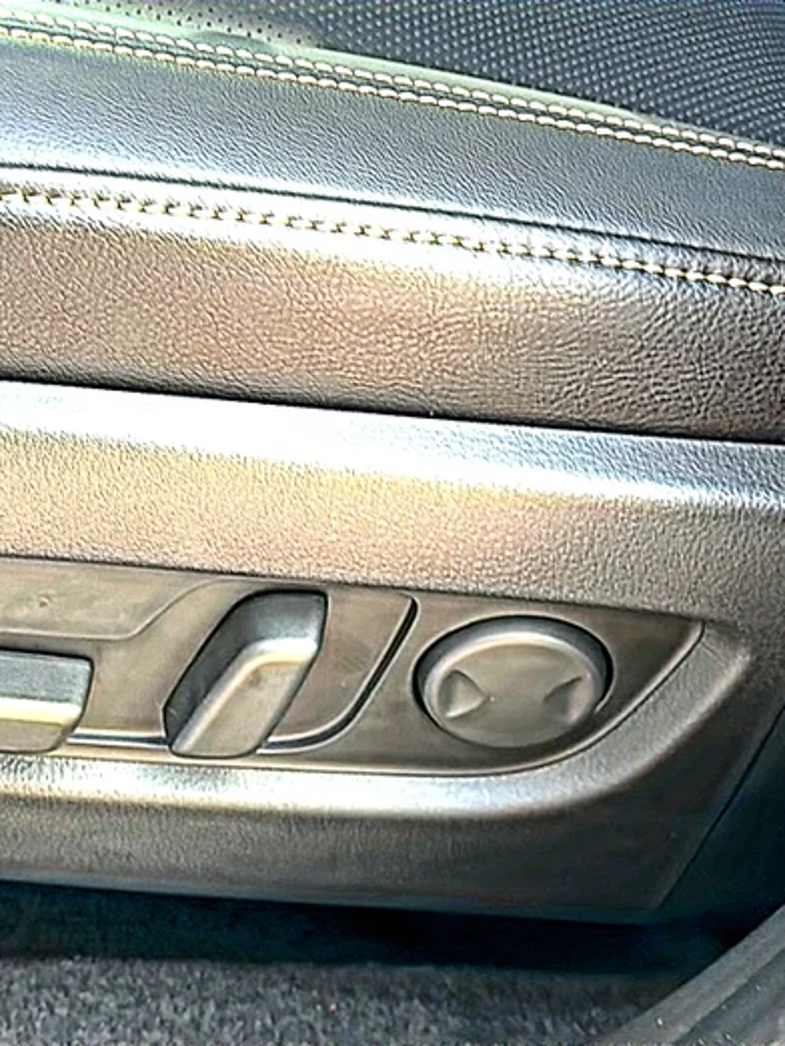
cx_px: 186
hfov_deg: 24.5
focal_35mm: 59
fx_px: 1782
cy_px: 522
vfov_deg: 32.7
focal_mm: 6.86
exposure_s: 1/98
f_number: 1.78
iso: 50
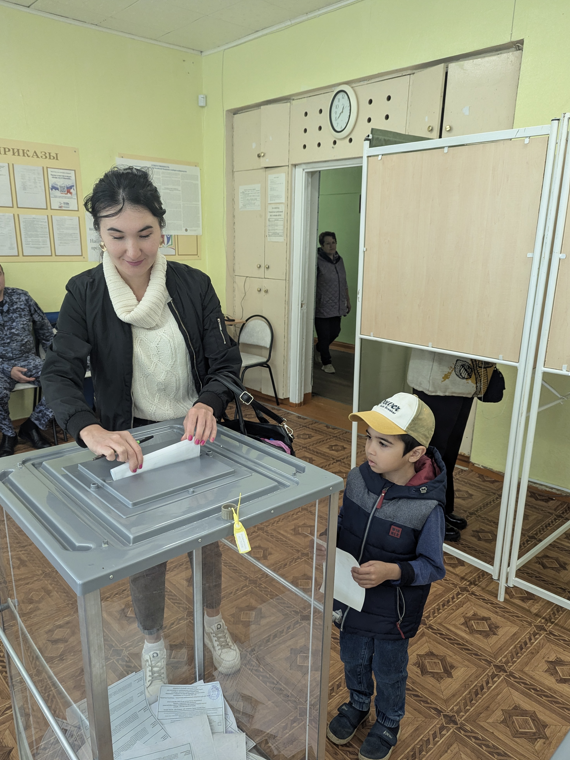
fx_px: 549
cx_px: 276
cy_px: 395
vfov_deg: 69.4
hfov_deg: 54.9
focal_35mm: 25
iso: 402
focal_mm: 6.81
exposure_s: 1/172
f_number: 1.85
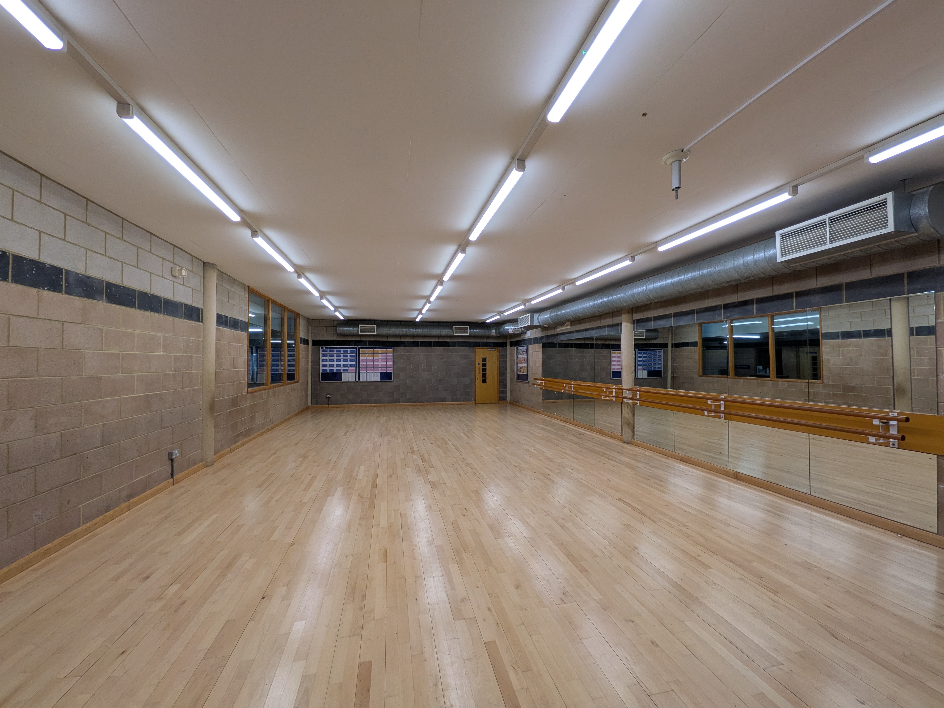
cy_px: 354
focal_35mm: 14
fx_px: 382
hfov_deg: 102.1
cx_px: 472
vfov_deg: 85.7
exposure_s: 1/149
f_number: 2.2
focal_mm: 1.85
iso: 52
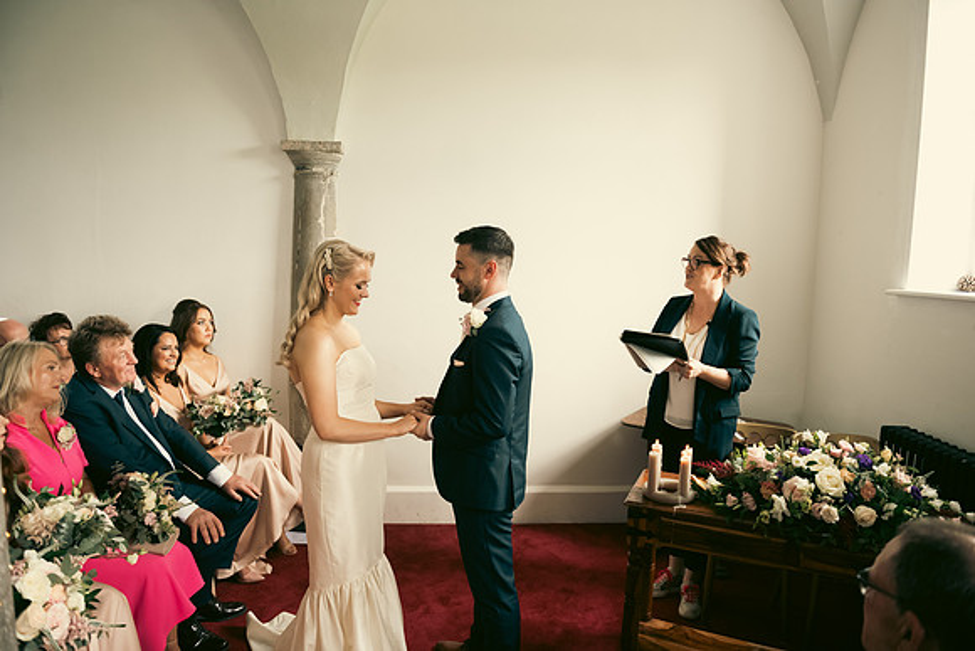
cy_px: 326
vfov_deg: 53.2
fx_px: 650
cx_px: 488
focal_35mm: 24
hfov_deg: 73.7
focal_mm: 24
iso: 800
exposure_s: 1/160
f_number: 3.5
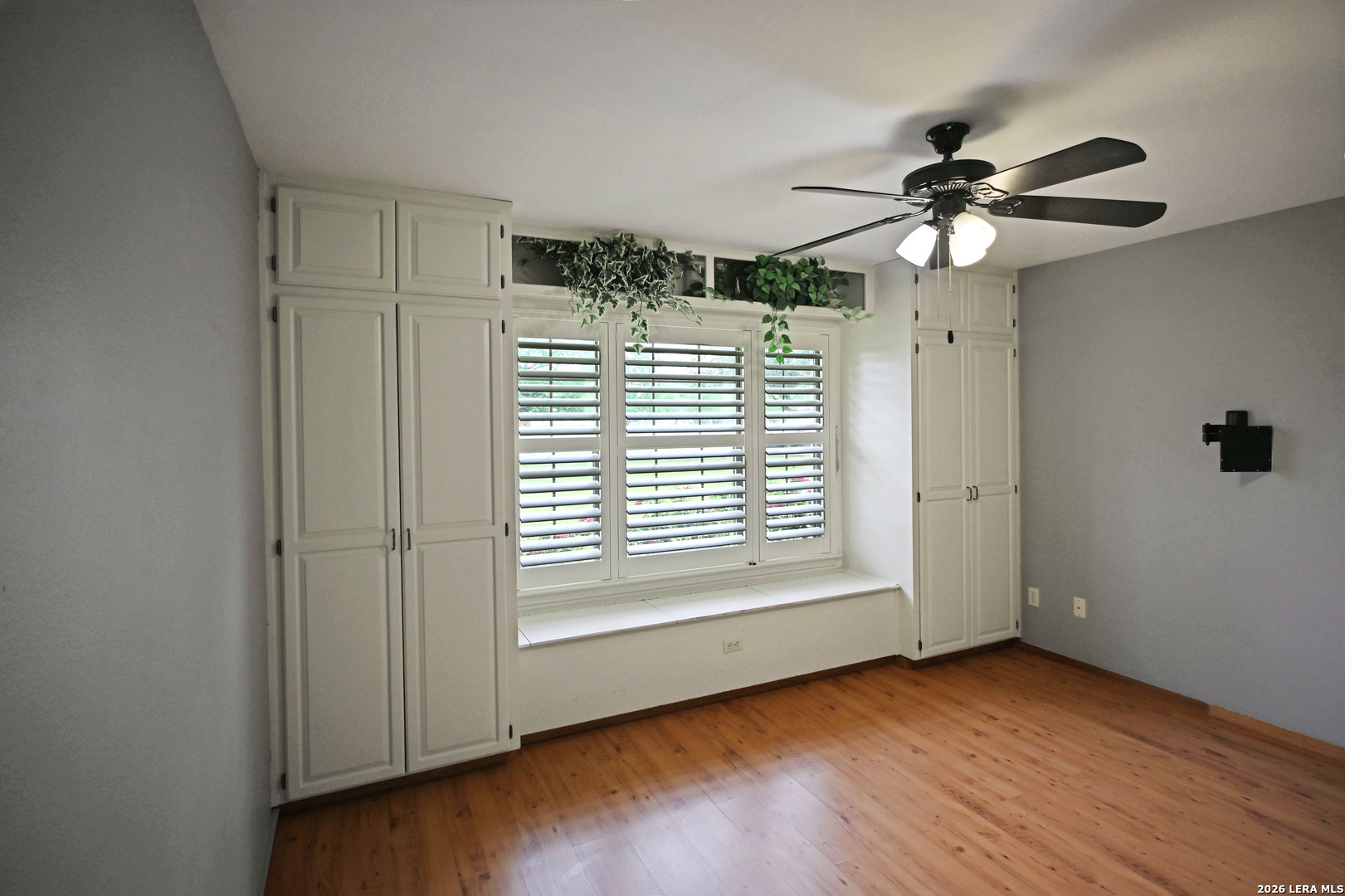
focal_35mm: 18
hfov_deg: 90.0
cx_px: 672
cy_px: 448
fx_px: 672
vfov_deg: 67.4
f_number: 3.5
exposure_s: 1/40
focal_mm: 12
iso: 64
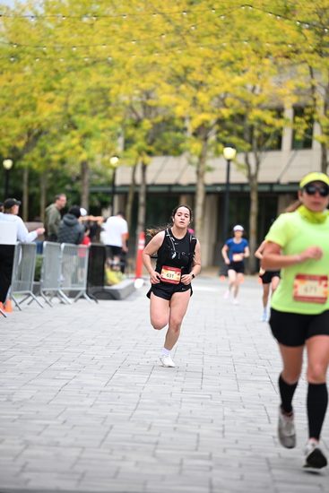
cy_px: 246
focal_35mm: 160
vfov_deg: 12.8
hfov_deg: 8.6
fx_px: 2192
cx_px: 164
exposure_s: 1/2000
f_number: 2.8
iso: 640
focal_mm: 160
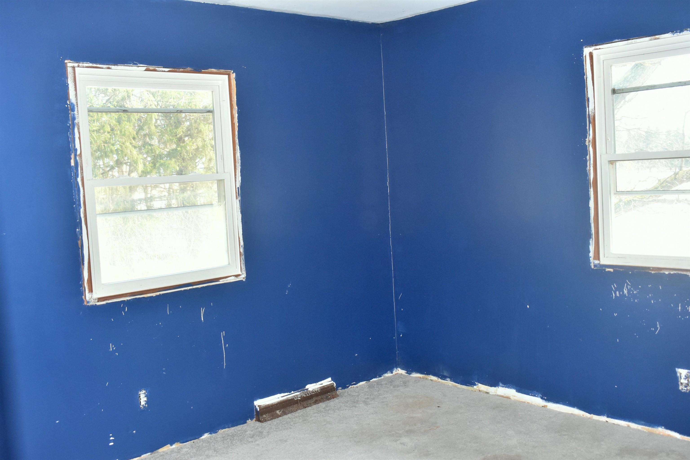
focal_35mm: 38
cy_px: 230
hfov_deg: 51.3
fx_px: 719
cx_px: 345
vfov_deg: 35.5
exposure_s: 1/125
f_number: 5.6
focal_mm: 25
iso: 720
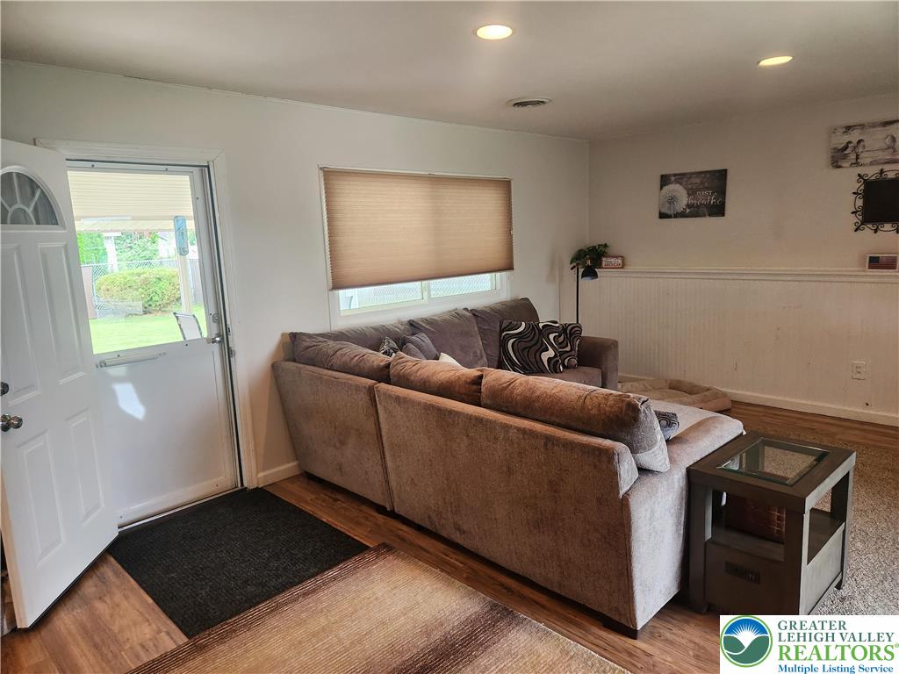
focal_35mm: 23
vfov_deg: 58.9
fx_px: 597
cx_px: 450
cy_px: 337
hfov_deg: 73.9
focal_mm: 5.4
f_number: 1.8
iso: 250
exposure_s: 1/120
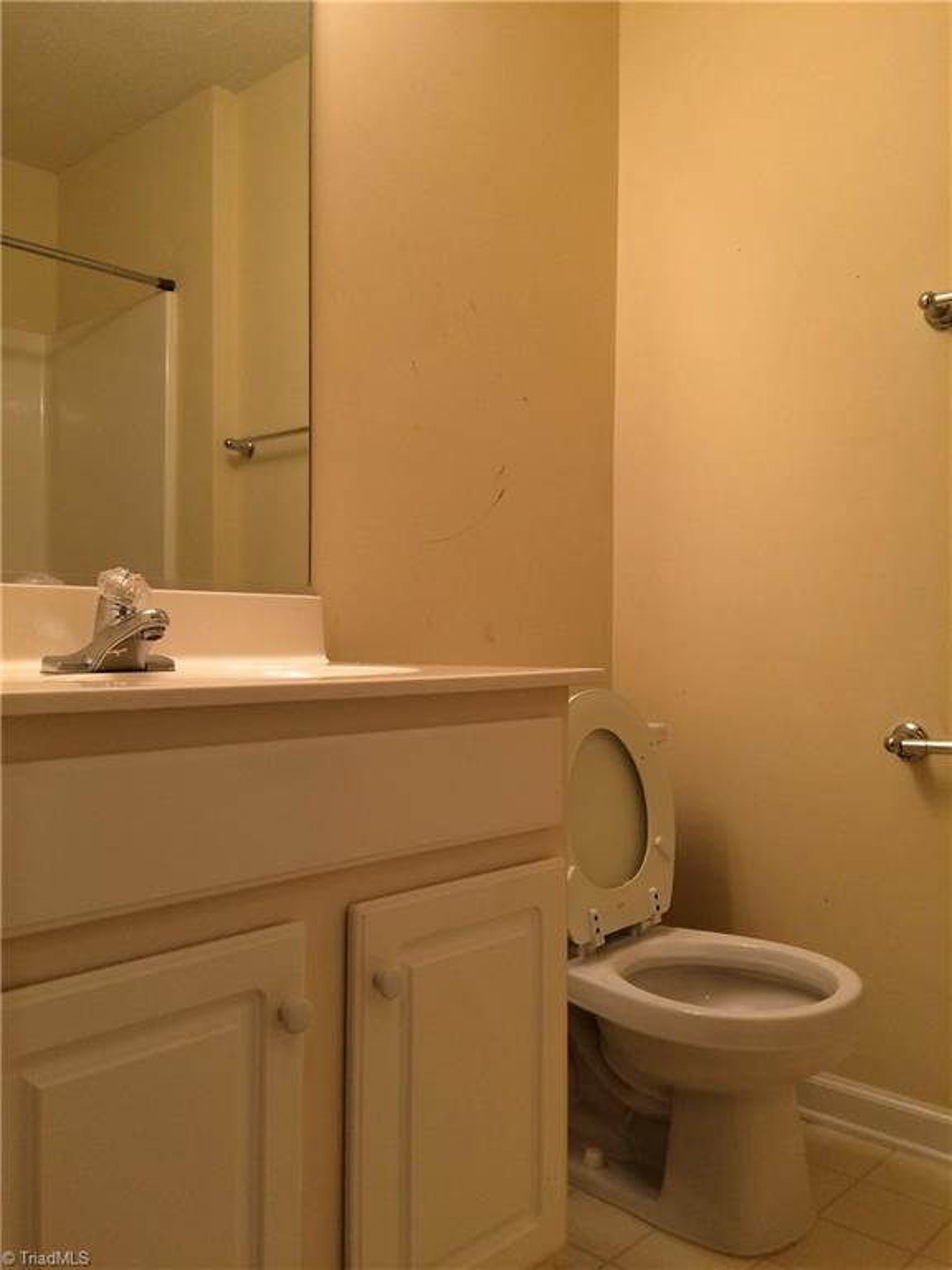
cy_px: 635
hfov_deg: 48.2
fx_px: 1063
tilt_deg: -0.9
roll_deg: +0.6
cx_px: 476
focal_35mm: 29
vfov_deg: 61.7
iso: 64
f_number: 2.2
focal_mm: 4.15
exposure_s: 1/30
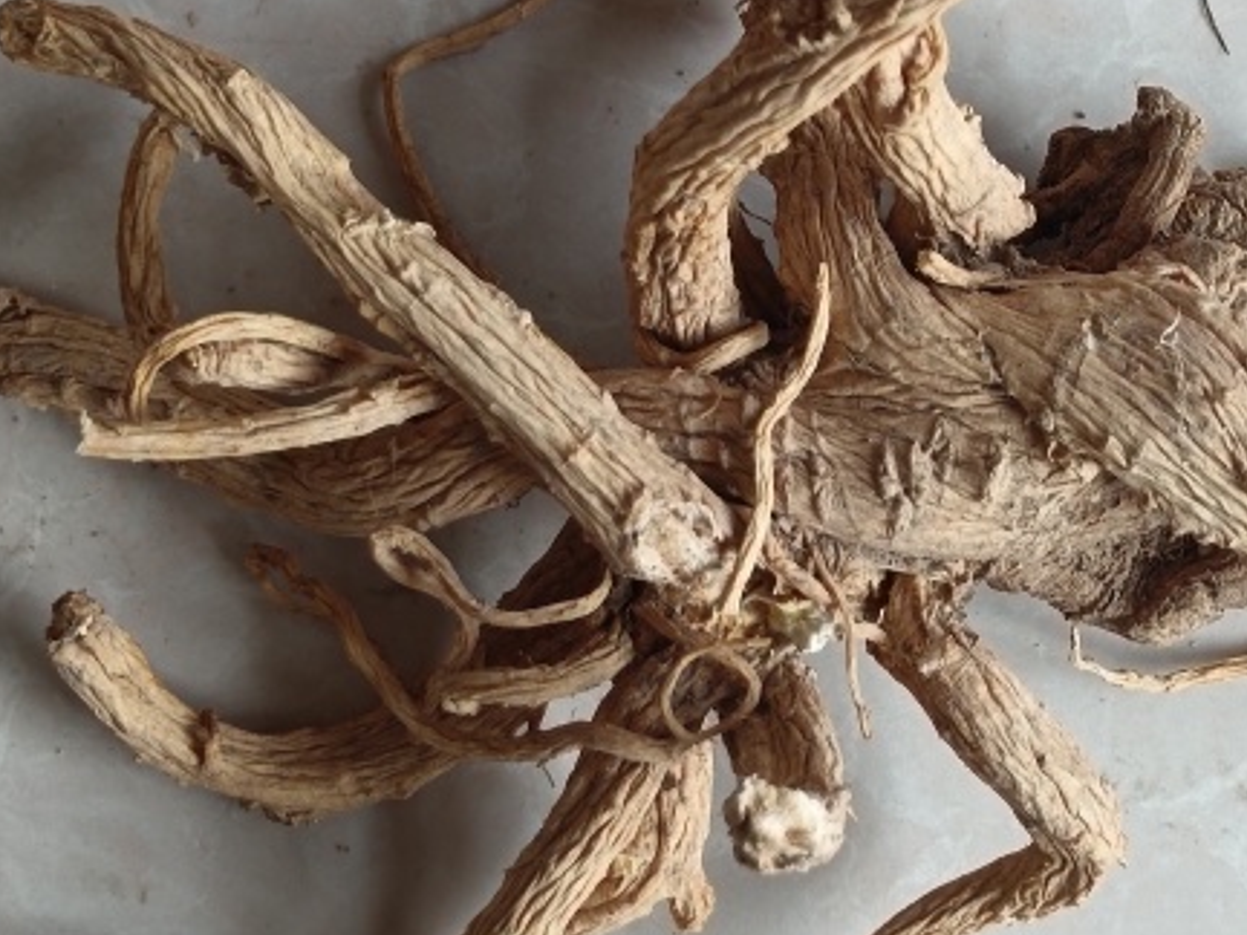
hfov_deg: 26.2
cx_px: 797
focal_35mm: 74
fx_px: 2666
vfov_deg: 19.9
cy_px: 534
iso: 259
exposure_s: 1/100
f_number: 1.8
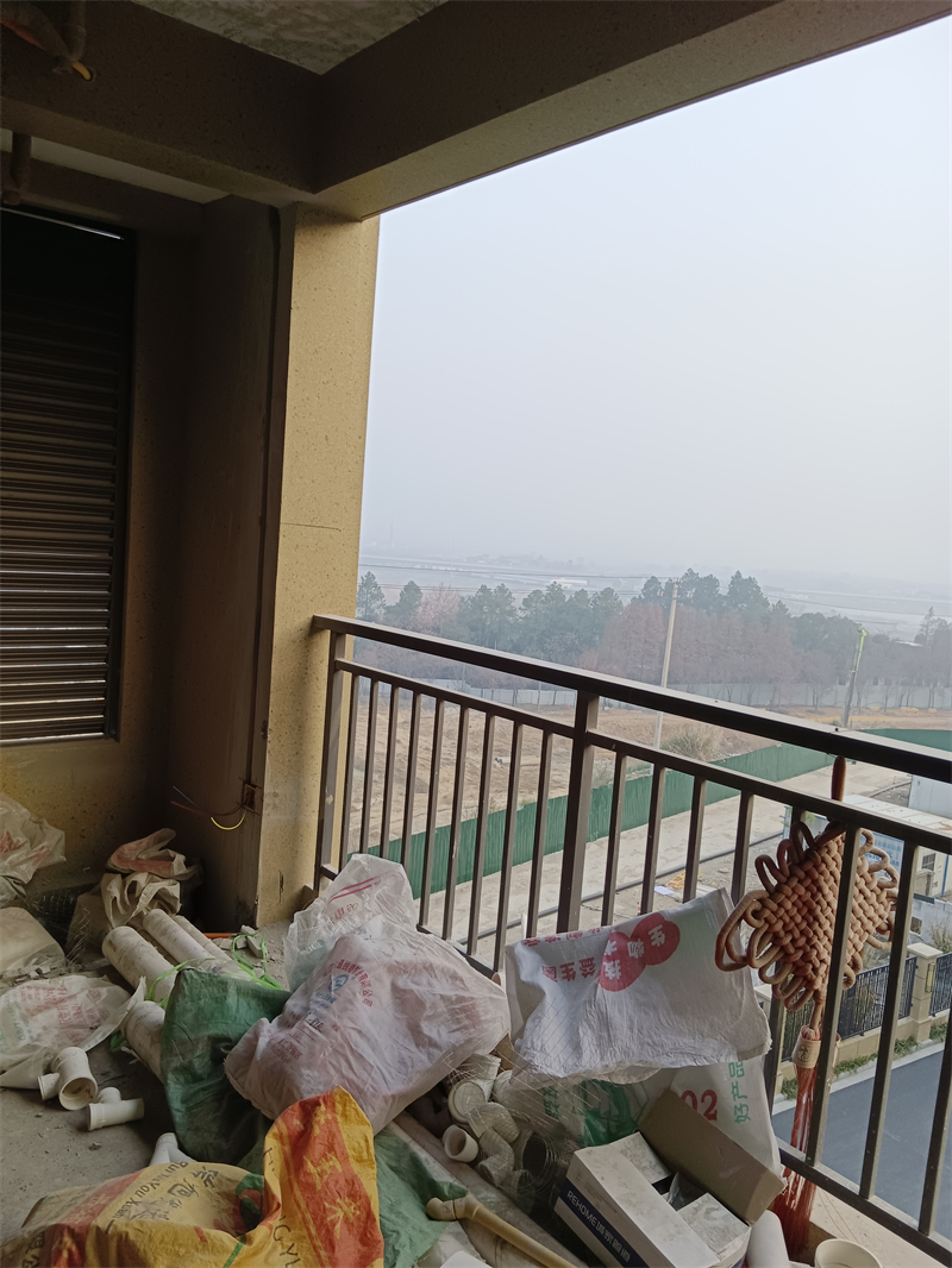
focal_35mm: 26
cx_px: 476
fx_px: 953
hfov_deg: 53.1
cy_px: 634
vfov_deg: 67.3
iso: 131
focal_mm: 3.96
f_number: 1.8
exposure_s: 1/100
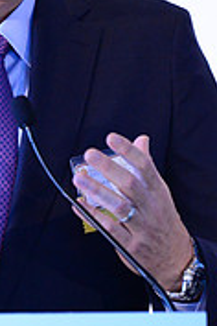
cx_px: -45
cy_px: 122
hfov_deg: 2.4
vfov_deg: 3.6
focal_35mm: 572
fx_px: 5171
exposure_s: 1/160
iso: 4000
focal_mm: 175
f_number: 2.8
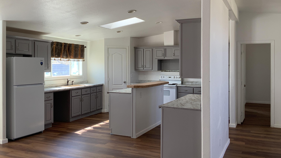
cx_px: 140
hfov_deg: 58.0
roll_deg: +0.1
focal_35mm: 34
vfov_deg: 34.6
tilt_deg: -0.3
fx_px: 253
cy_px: 66
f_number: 2.4
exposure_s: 1/120
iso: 50
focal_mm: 3.3
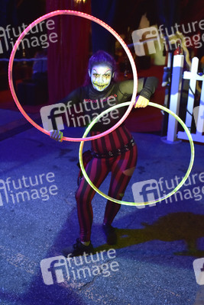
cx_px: 102
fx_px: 297
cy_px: 152
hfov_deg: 37.9
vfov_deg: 54.4
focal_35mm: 35
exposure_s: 1/125
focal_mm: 35
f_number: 4
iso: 1250
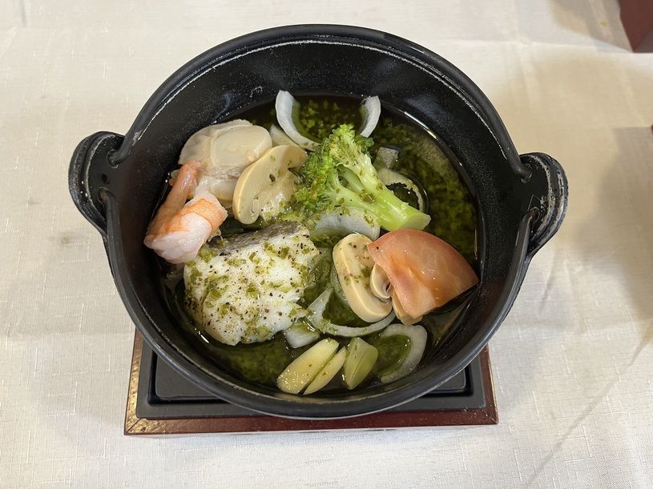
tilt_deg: -68.4
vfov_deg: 53.1
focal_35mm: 26
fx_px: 490
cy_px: 244
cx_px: 326
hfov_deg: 67.3
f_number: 1.6
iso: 200
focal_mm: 5.1
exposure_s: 1/50
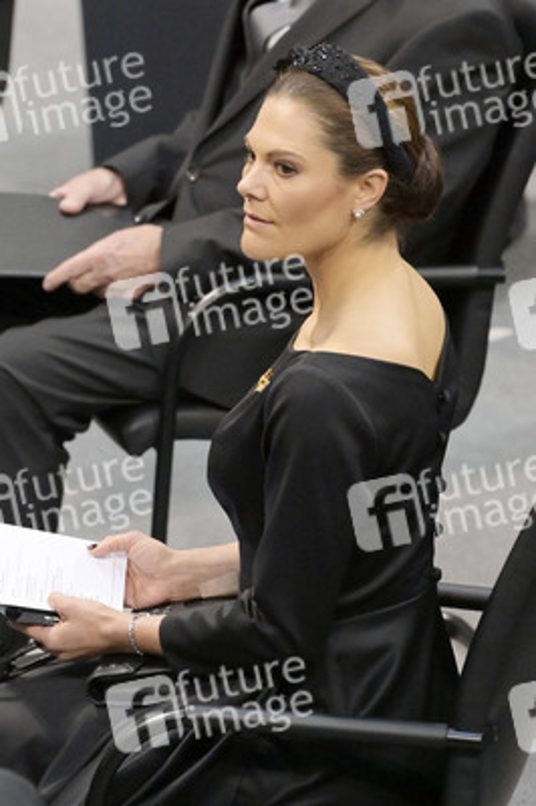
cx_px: 268
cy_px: 403
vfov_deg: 6.2
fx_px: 7382
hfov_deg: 4.2
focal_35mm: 330
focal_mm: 330
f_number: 5.6
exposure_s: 1/320
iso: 10000
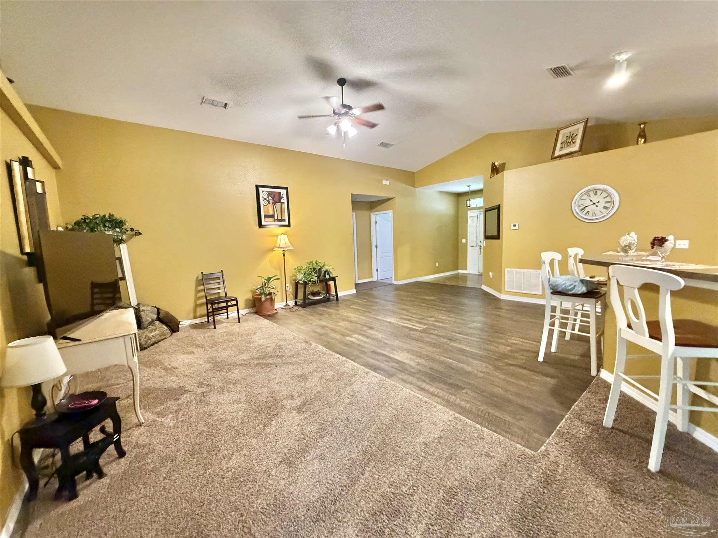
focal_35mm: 14
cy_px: 269
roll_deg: +2.3
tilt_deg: -7.1
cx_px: 359
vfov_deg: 85.7
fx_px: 290
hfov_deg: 102.1
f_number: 2.2
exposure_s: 1/60
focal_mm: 2.22
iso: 1000
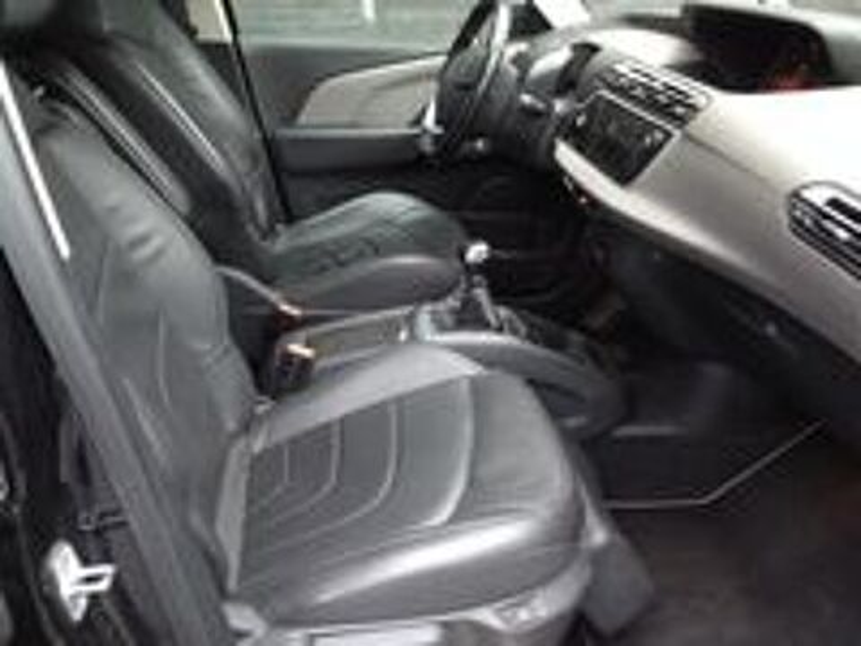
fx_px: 871
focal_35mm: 35
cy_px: 323
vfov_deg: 40.7
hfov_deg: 52.6
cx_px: 430
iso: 250
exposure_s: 1/20
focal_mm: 4.28
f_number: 2.4
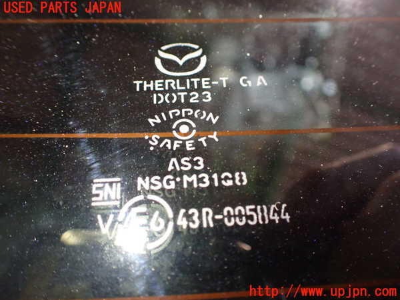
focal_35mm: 30
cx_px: 200
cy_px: 150
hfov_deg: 60.0
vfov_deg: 46.8
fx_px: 347
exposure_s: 1/50
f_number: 2.3
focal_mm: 5.4
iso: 800
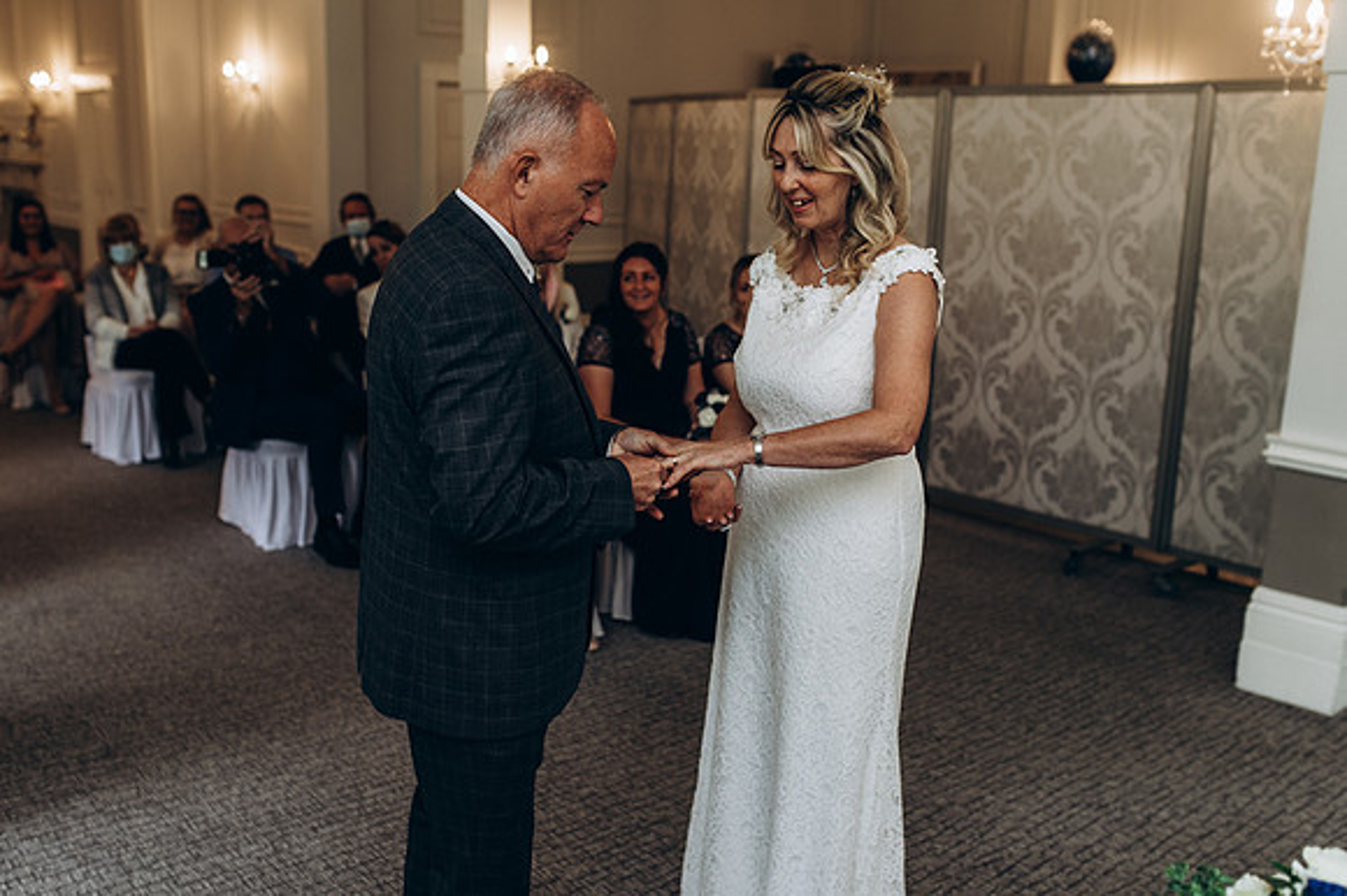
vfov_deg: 36.1
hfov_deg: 52.2
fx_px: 1374
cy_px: 448
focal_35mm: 37
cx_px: 674
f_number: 2.8
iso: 160
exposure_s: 1/100
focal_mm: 35
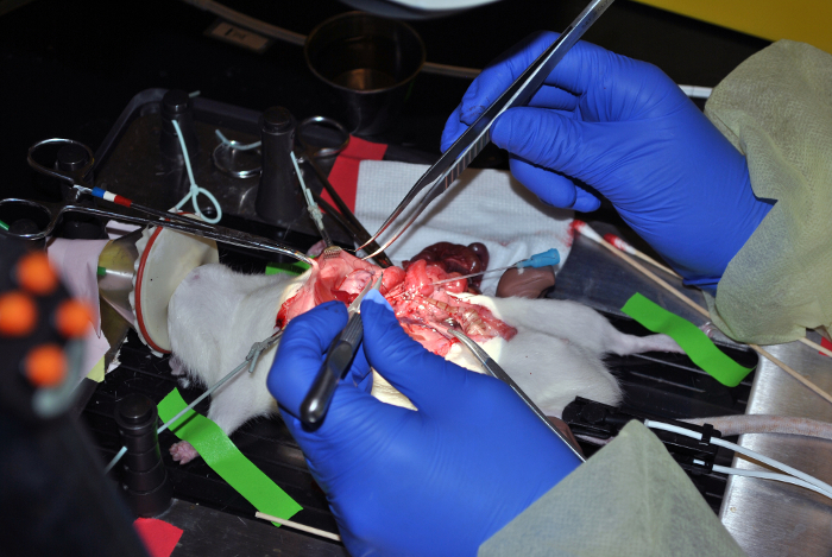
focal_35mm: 82
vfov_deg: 16.6
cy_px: 278
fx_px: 1909
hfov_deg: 24.6
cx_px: 416
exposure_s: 1/125
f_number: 5.6
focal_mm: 55
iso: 100
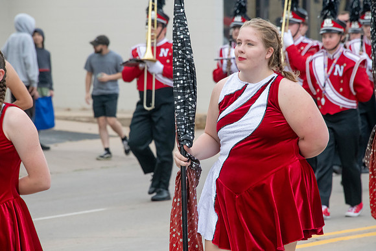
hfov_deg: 6.9
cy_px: 126
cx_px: 188
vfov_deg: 4.6
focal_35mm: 300
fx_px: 3134
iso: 3200
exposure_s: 1/400
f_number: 11
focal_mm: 300
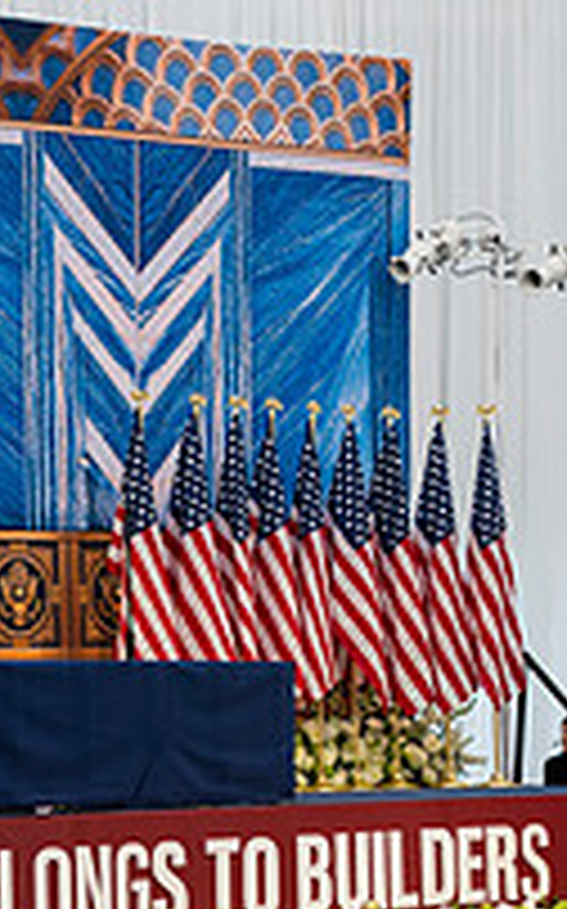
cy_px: 724
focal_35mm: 116
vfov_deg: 17.8
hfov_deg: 11.1
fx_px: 2872
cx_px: -99
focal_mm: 51
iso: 800
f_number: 2.8
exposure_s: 1/160
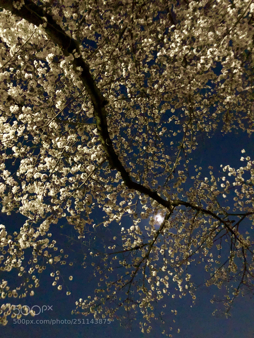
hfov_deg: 49.7
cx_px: 127
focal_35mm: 28
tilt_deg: +67.2
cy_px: 169
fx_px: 274
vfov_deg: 63.4
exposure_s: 1/4
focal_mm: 3.99
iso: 1000
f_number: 1.8
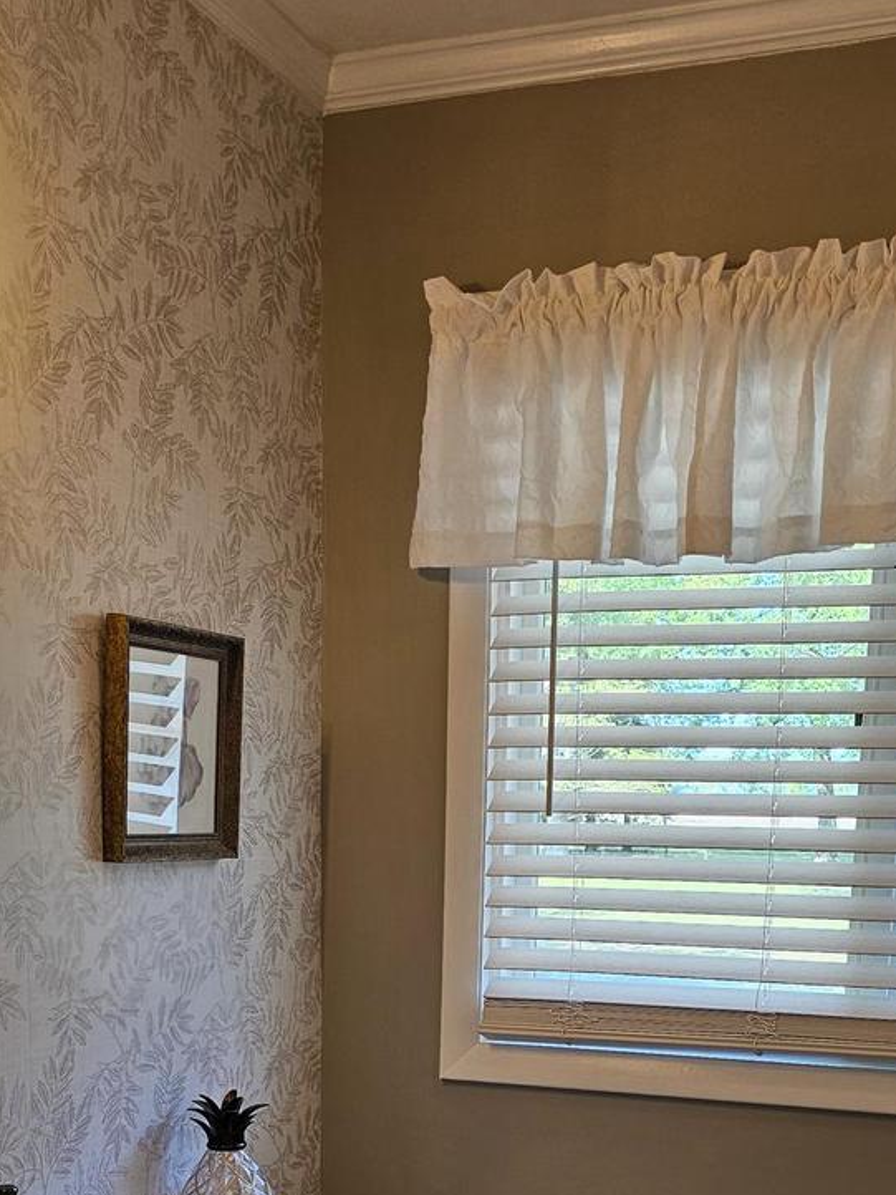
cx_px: 470
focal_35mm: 49
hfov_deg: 29.7
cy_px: 1127
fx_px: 1691
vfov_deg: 36.0
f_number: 1.7
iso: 64
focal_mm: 6.3
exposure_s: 1/120
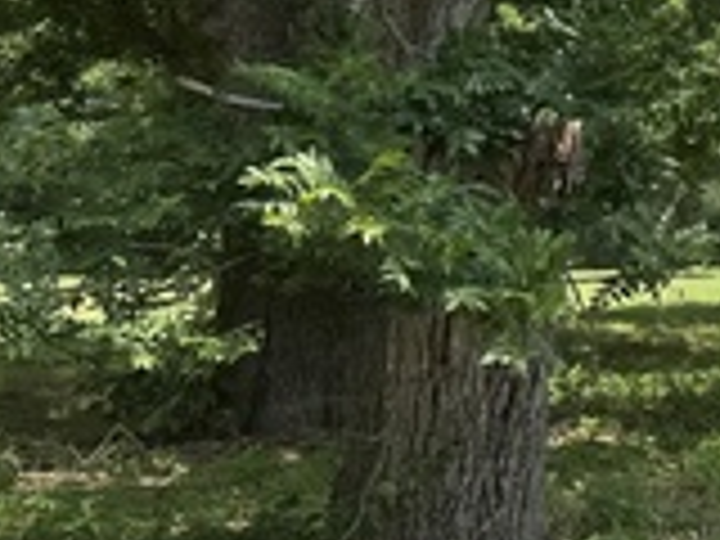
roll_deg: -1.5
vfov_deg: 15.0
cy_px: -40
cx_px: 1202
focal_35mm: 96
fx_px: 1997
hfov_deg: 17.5
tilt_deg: +14.0
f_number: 1.78
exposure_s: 1/1395
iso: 80
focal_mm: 6.76
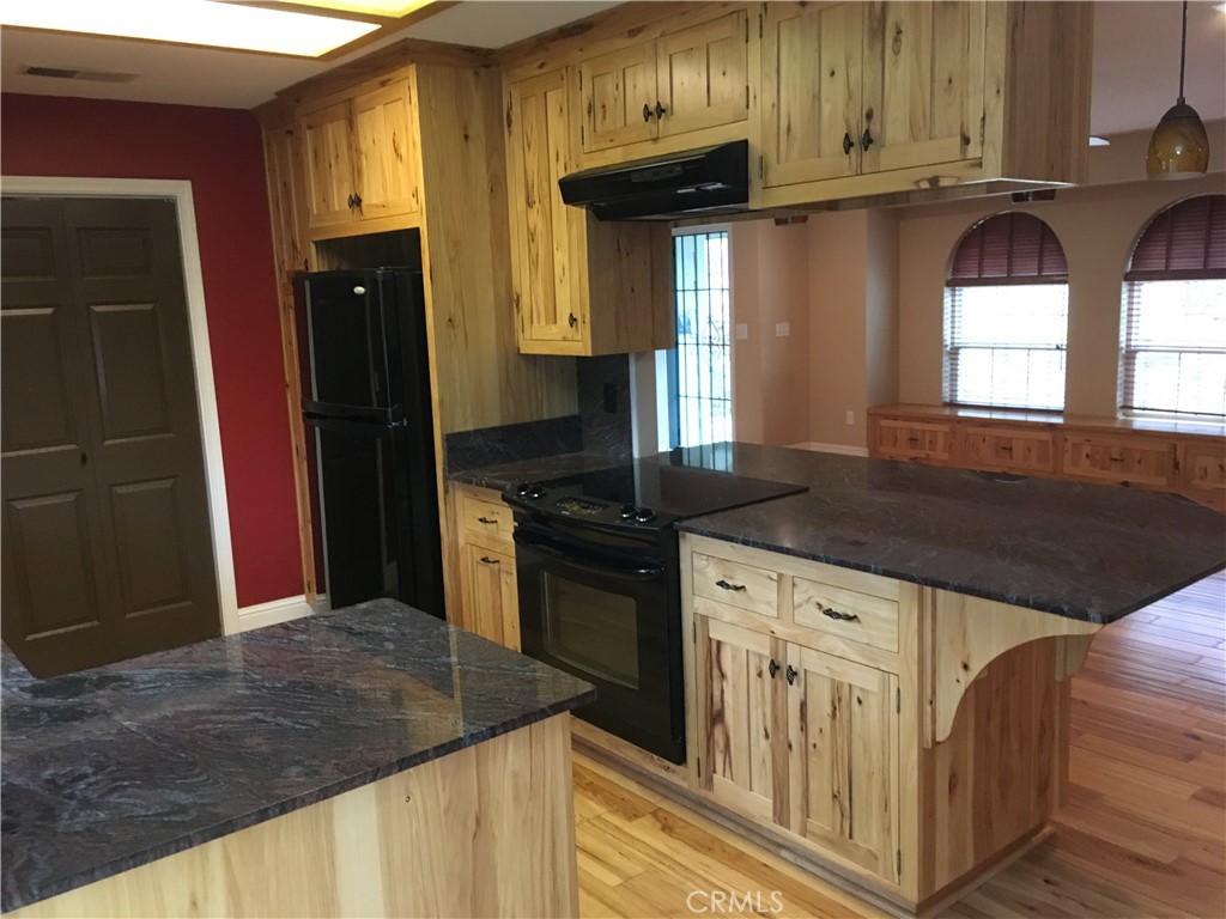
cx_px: 613
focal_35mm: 29
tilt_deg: -7.5
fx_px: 1027
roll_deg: +2.3
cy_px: 460
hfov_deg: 61.7
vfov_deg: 48.2
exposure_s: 1/30
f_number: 2.2
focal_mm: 4.15
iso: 200
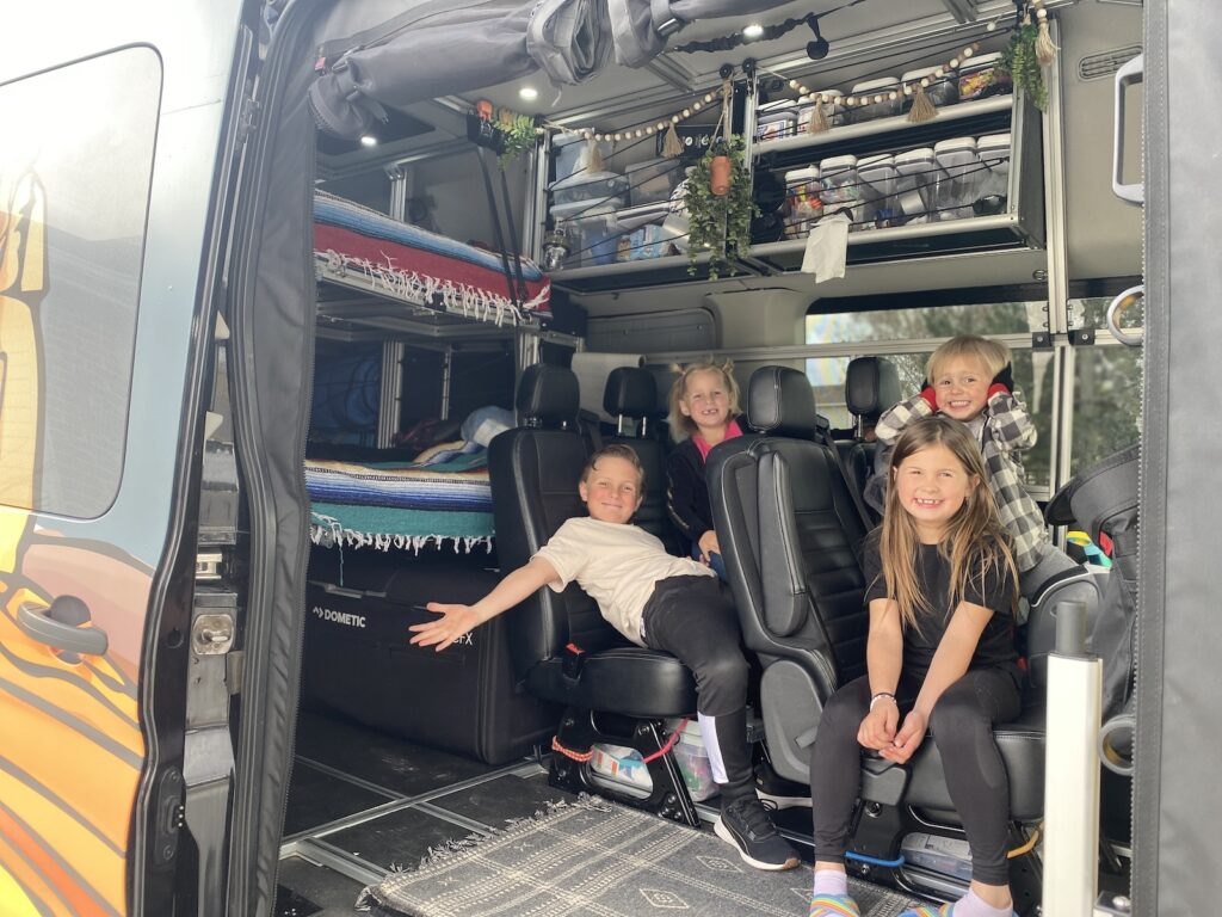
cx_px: 611
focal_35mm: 26
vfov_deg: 53.1
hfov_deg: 67.3
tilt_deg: +1.4
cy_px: 458
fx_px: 918
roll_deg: +0.4
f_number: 1.8
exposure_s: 1/122
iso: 64
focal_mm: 4.25
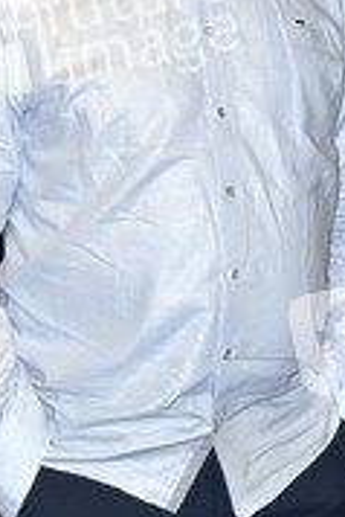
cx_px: 175
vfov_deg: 13.8
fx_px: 2123
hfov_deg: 9.3
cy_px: 180
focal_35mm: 148
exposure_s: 1/320
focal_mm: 66
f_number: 6.3
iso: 640
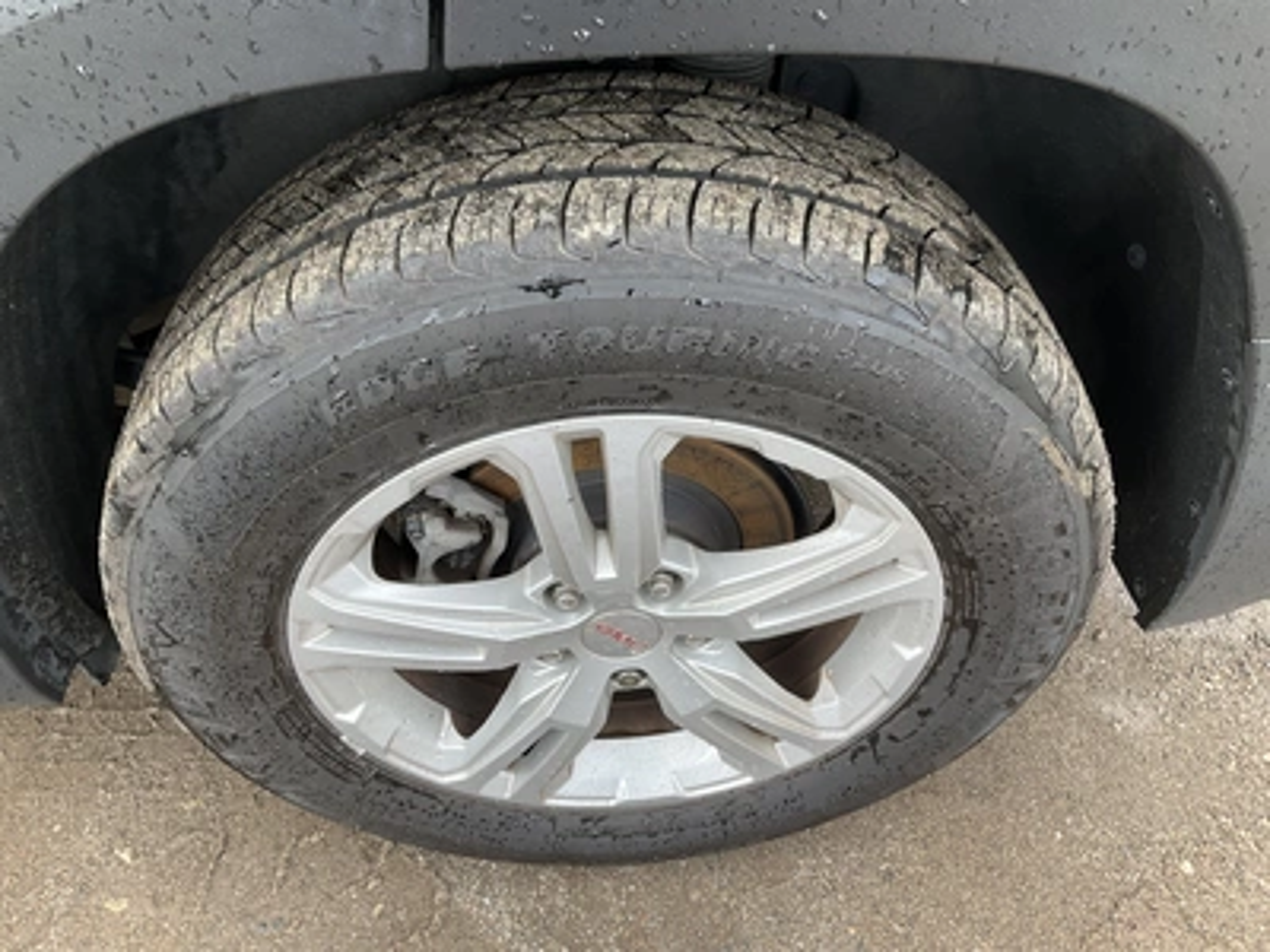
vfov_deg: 48.2
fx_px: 1064
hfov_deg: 61.7
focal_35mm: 29
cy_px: 476
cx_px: 635
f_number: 1.8
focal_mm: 3
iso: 16
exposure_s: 1/136
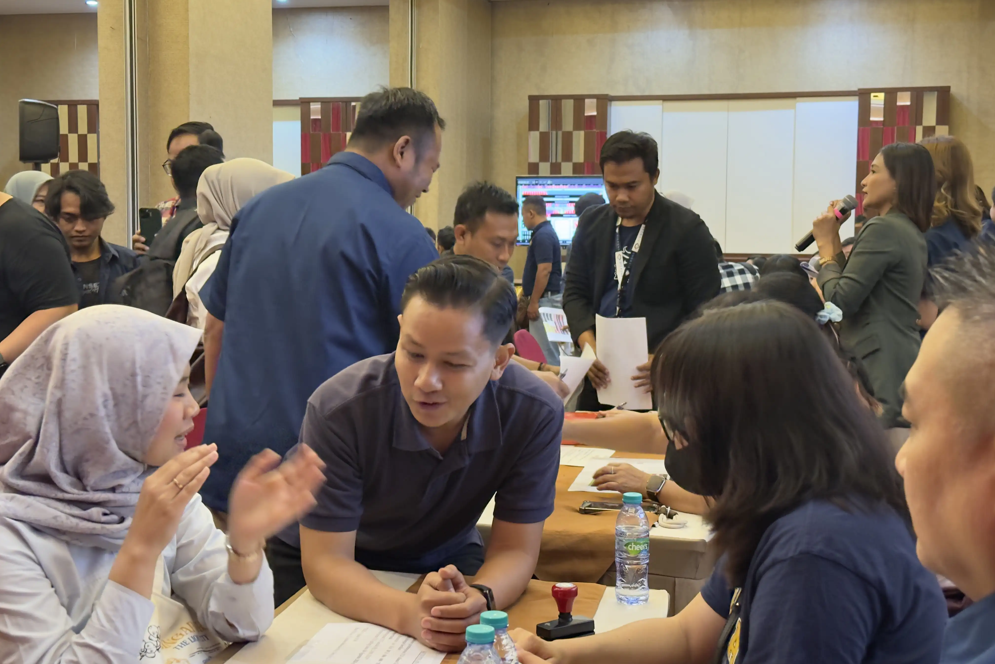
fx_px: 1382
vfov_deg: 27.0
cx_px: 498
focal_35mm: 50
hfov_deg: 39.6
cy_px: 301
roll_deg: -0.9
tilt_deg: -3.3
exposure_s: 1/25
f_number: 1.78
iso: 500
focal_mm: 6.76
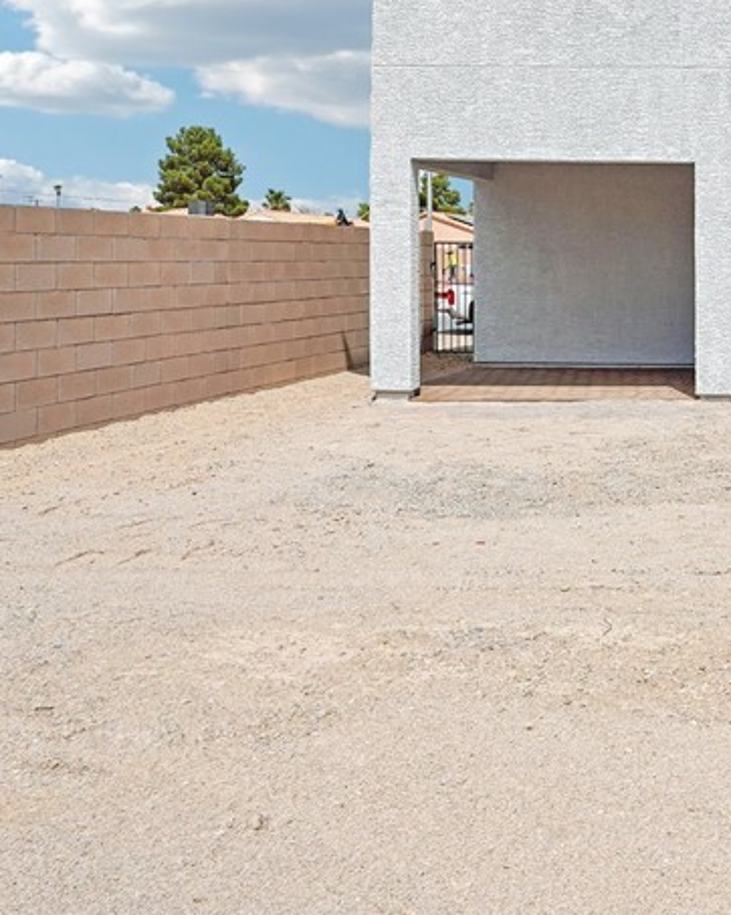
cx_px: 870
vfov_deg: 48.1
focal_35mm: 36
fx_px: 974
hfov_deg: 33.6
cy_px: 215
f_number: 8
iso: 100
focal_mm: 16
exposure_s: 1/800
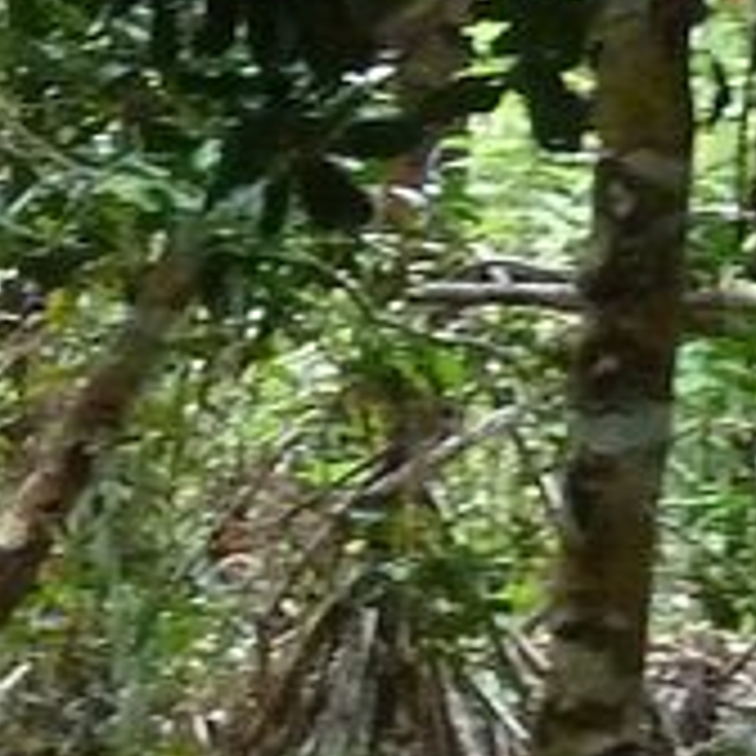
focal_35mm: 211
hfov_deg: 7.7
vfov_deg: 8.3
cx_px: -1089
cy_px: 472
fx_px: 5214
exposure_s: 1/20
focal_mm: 4.1
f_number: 3.3
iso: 400
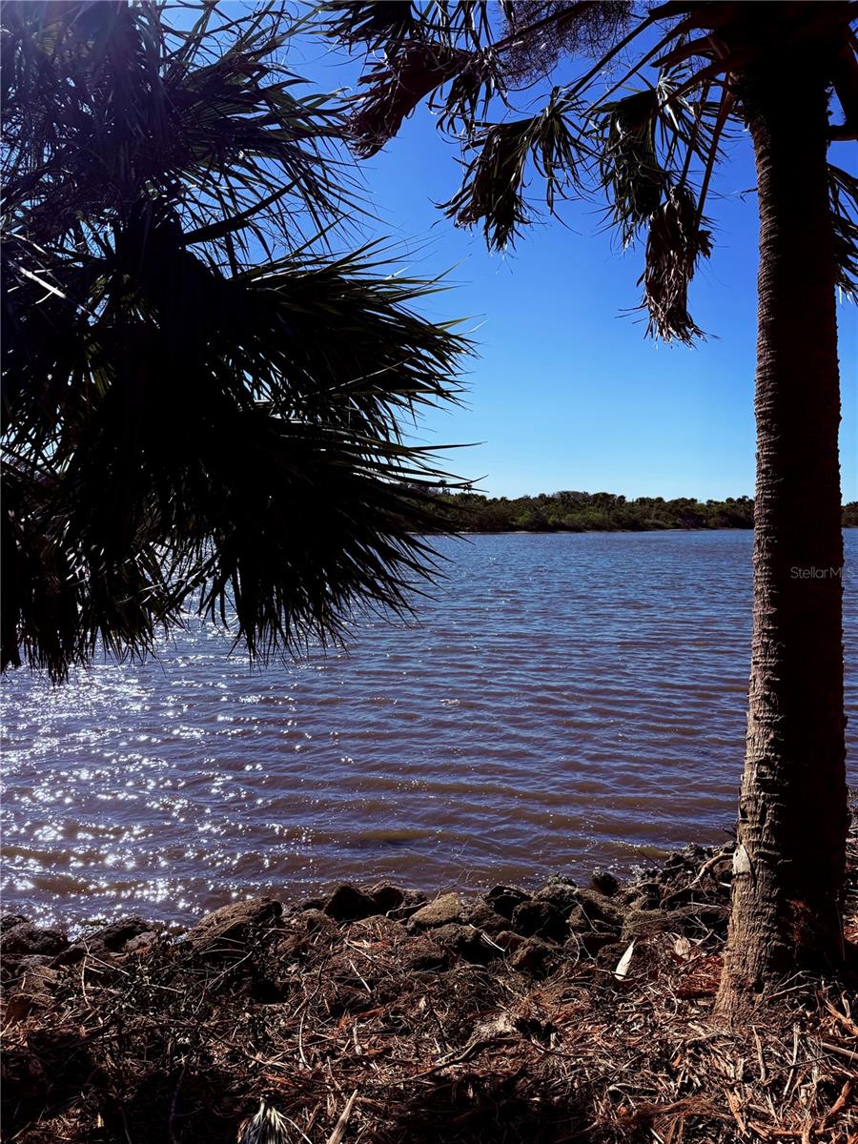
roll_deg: -1.4
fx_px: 793
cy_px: 572
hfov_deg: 56.8
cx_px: 429
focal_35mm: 24
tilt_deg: -3.4
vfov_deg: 71.6
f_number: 1.78
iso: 100
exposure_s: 1/7353
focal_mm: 6.76
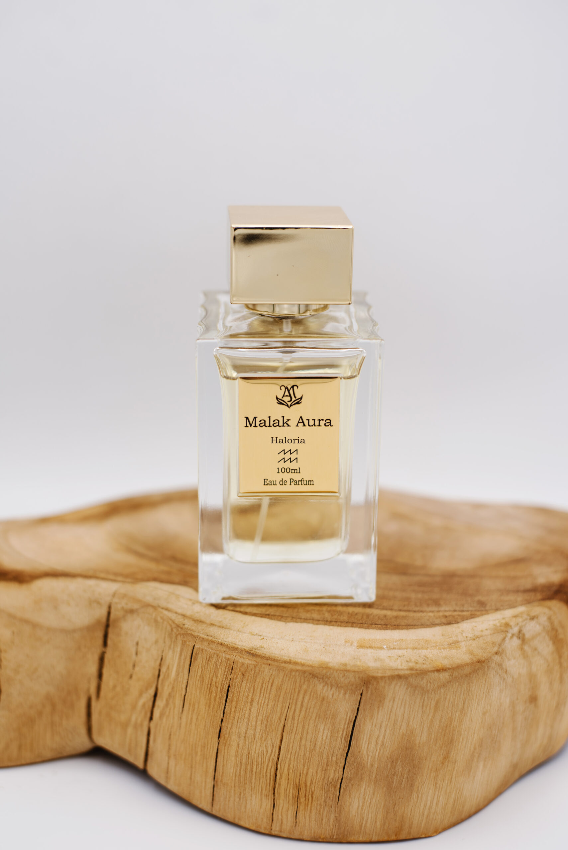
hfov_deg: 27.0
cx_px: 284
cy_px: 425
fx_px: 1182
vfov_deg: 39.6
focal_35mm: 50
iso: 50
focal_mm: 50
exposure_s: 1/250
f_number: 2.2
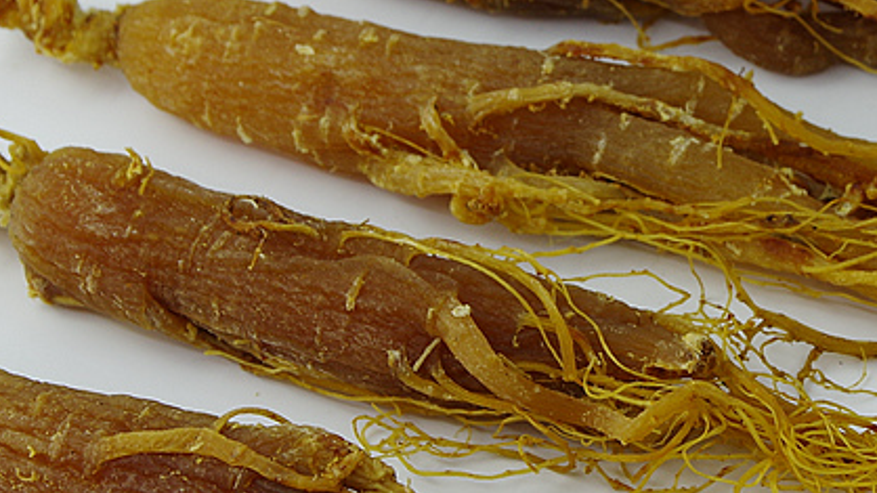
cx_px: 762
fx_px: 3813
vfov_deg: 7.4
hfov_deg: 13.0
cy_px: 307
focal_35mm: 164
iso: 200
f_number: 10
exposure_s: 1/20
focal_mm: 43
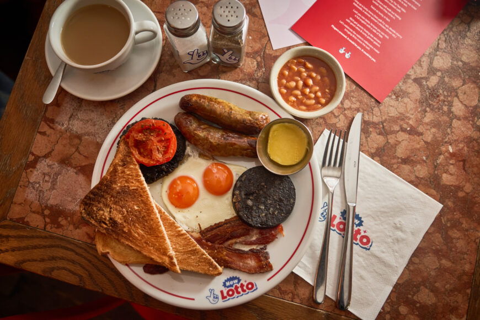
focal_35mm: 29
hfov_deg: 63.7
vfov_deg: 45.0
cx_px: 240
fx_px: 387
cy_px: 160
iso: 1000
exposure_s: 1/200
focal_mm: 29
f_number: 3.5
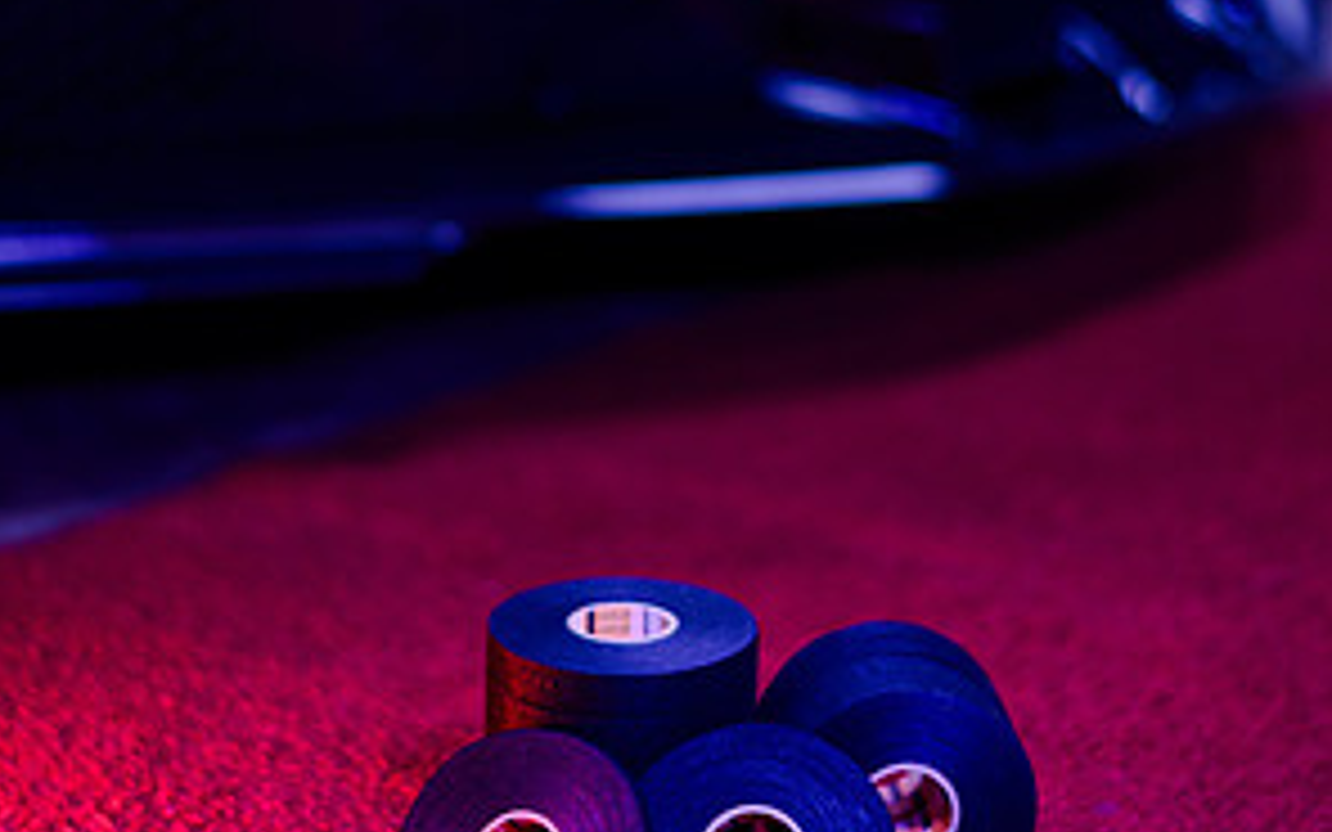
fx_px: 3267
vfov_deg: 14.5
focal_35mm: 90
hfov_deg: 23.0
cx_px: 662
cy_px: 225
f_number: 1.4
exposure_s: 1/60
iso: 400
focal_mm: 58
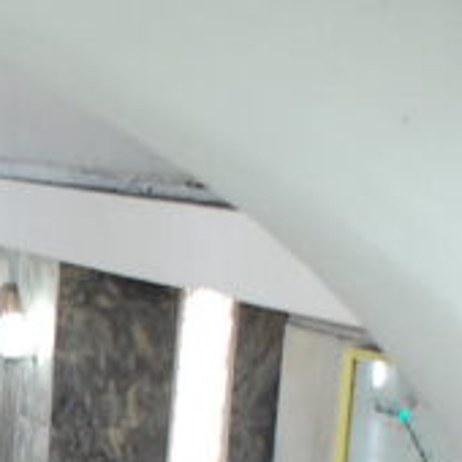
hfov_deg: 9.0
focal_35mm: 178
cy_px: 564
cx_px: -579
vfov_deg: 9.7
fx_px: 2686
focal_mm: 31
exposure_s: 1/8
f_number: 4.2
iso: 1100
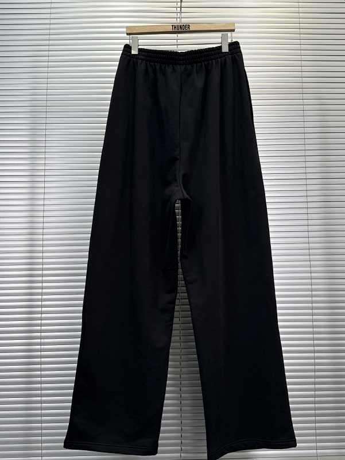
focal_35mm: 24
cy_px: 230
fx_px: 319
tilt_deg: +6.5
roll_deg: -0.1
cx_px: 172
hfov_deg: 56.9
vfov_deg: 71.6
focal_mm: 6.86
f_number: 1.78
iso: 64
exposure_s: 1/267
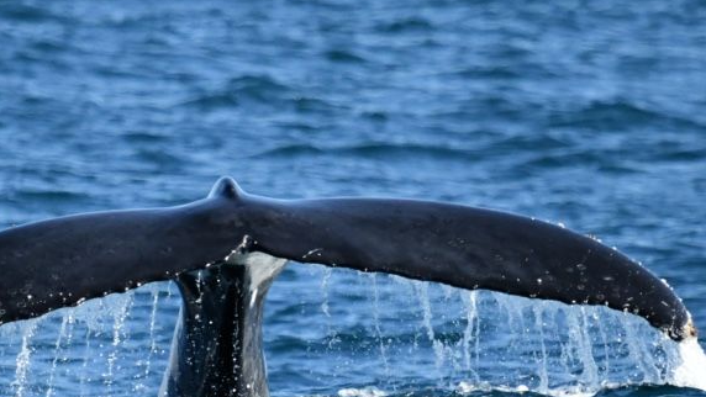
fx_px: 16458
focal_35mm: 879
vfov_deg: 1.4
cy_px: 300
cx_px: 273
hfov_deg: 2.5
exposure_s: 1/8000
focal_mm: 600
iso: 2000
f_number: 6.3
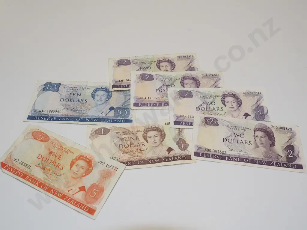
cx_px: 154
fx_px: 302
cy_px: 115
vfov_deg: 41.8
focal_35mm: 34
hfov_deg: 54.0
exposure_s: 1/200
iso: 640
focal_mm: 17
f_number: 5.6
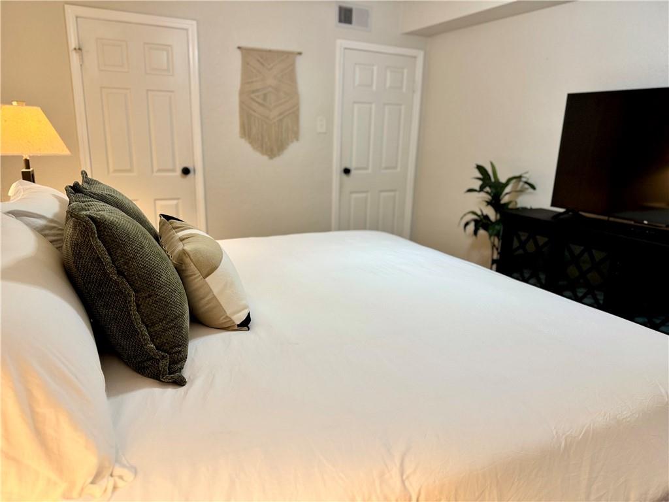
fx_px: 464
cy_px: 251
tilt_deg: -15.3
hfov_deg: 71.6
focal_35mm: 24
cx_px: 334
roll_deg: -1.8
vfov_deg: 56.8
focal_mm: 6.76
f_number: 1.78
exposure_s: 1/60
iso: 125
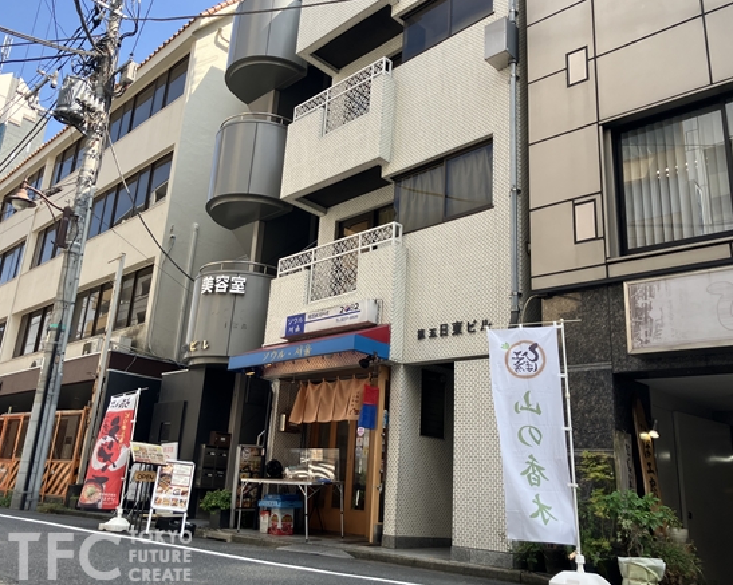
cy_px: 285
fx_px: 650
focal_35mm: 30
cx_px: 352
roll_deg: -4.6
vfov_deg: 48.5
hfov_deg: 58.8
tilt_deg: +18.2
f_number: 1.8
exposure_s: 1/442
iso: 32
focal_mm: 3.99
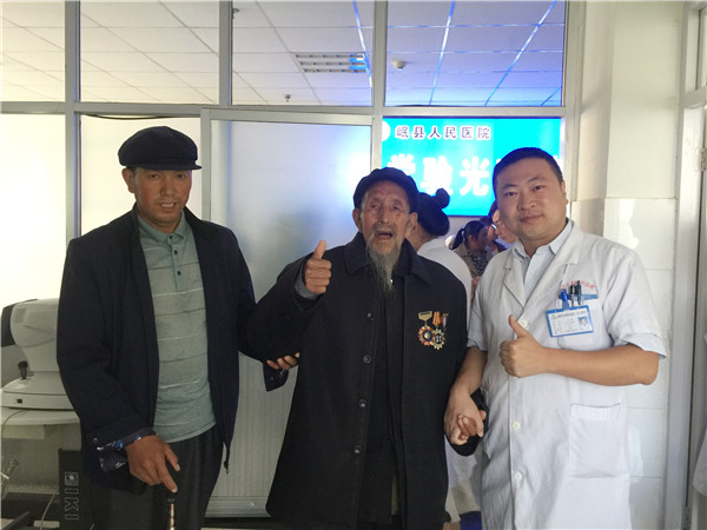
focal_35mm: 29
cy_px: 265
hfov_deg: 61.7
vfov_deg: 48.2
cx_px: 354
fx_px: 592
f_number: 2.2
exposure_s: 1/17
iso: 80
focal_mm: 4.15
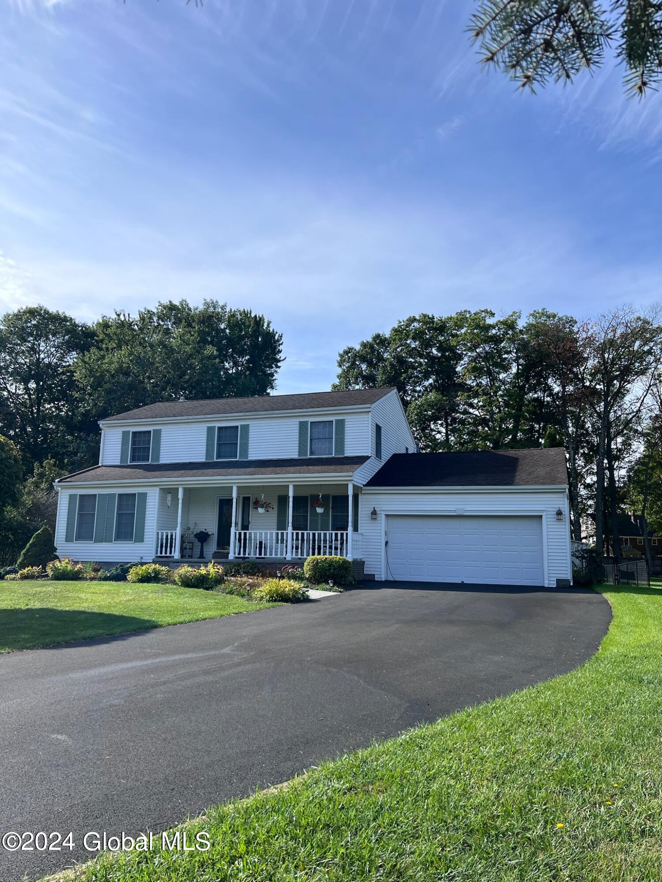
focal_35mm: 26
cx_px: 331
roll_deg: -1.1
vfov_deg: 67.3
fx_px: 663
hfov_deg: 53.1
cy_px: 441
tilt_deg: +10.2
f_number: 1.5
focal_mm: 5.7
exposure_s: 1/4630
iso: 50
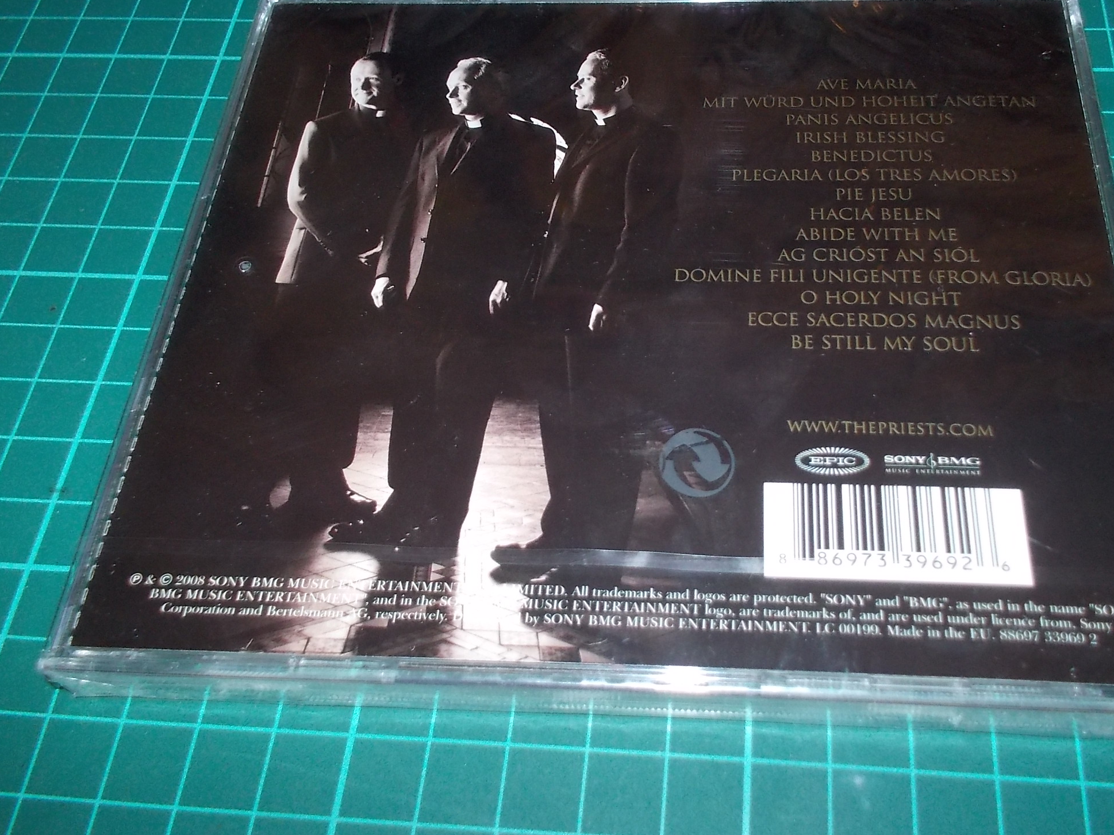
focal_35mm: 34
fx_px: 1094
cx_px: 647
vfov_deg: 41.7
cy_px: 359
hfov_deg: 53.7
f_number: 3.3
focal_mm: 4.1
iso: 200
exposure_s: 1/30
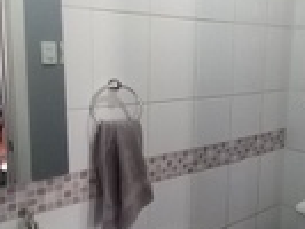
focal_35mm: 44
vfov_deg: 32.9
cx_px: 255
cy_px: 96
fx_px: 388
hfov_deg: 40.7
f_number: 2.2
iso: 200
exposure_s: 1/30
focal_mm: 1.13
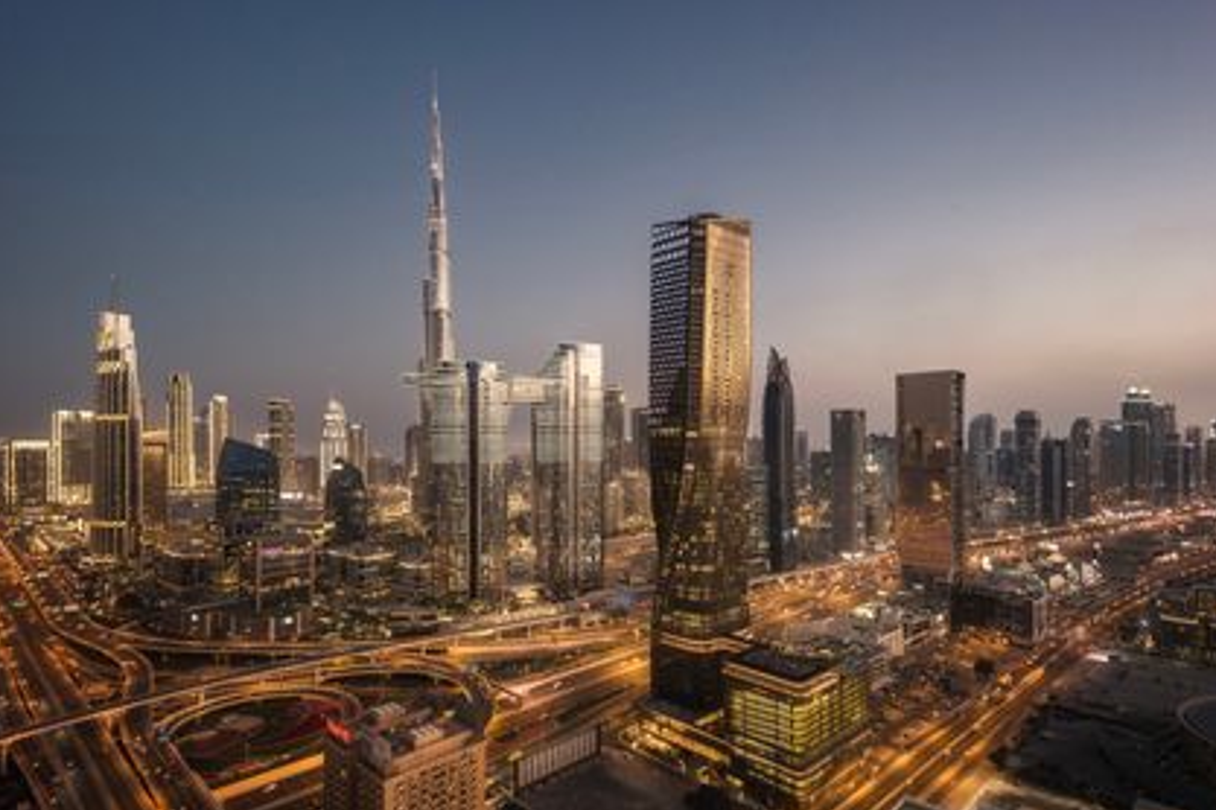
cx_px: 612
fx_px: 642
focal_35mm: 19
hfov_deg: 86.9
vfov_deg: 64.5
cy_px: 421
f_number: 2.8
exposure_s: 1/20
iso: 800
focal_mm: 18
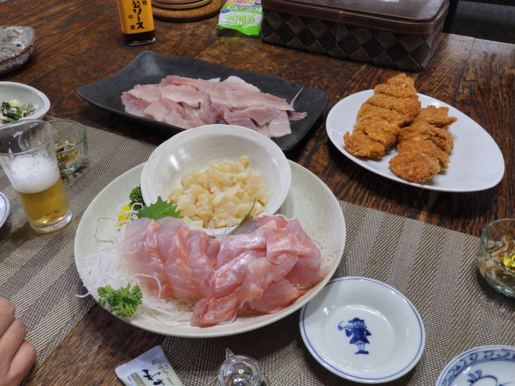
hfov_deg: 56.8
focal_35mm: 32
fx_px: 476
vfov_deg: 44.2
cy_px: 193
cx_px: 258
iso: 400
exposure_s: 1/30
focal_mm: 5.7
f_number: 3.7
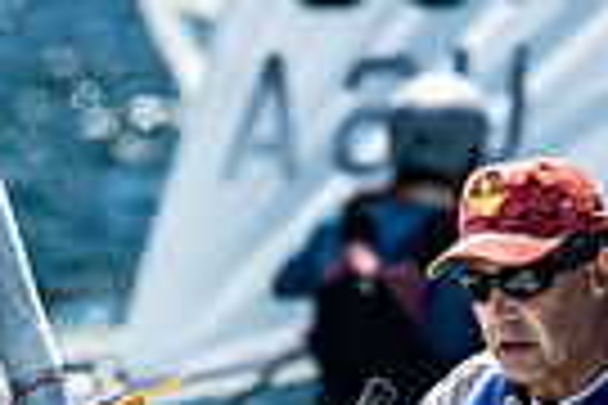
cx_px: 405
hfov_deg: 1.1
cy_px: 763
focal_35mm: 1930
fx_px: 32593
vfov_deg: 0.7
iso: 400
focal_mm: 300
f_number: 5.6
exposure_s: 1/3200
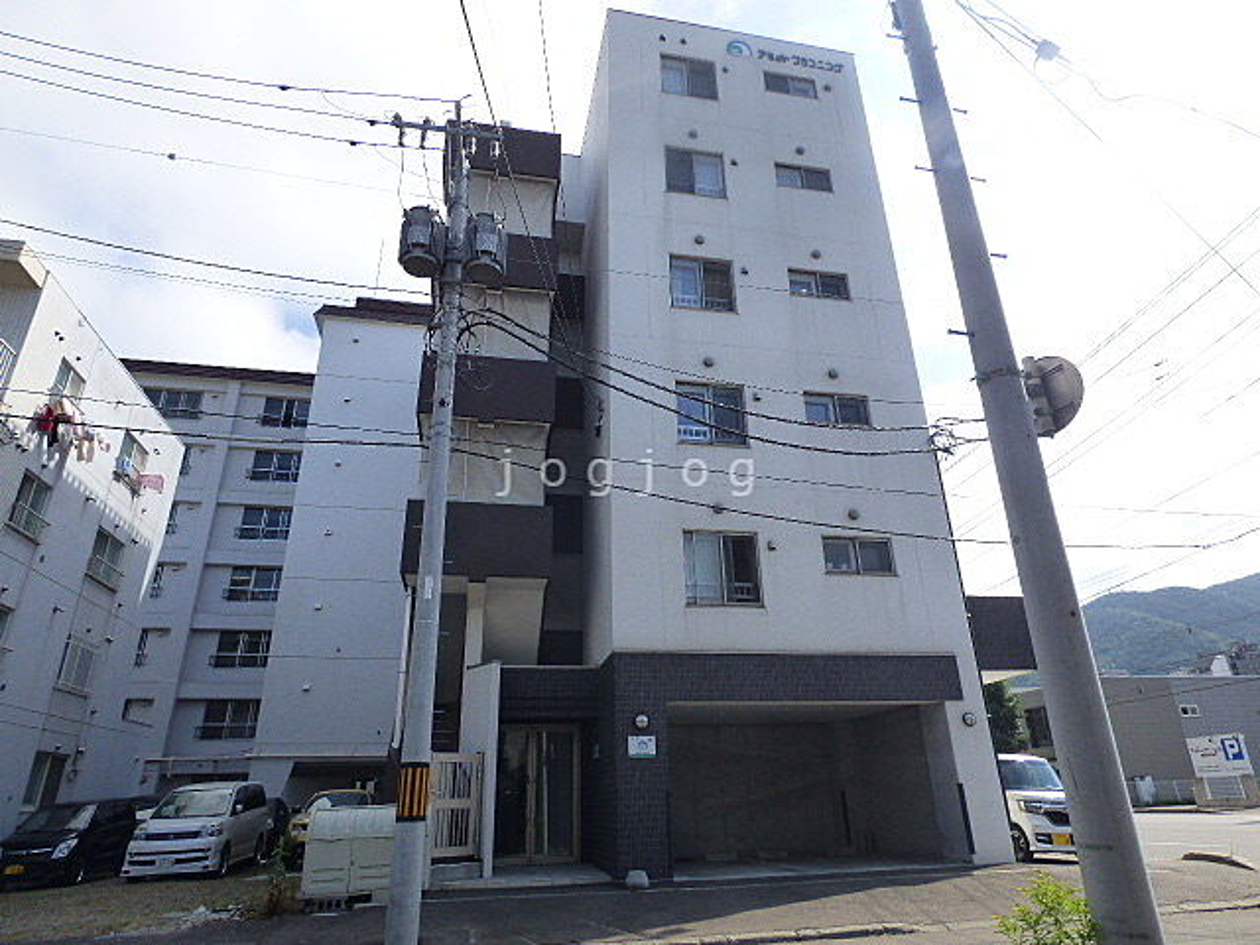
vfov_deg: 66.0
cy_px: 472
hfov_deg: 81.7
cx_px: 630
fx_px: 728
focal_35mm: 20
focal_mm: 3.58
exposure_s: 1/1600
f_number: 2.8
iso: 160
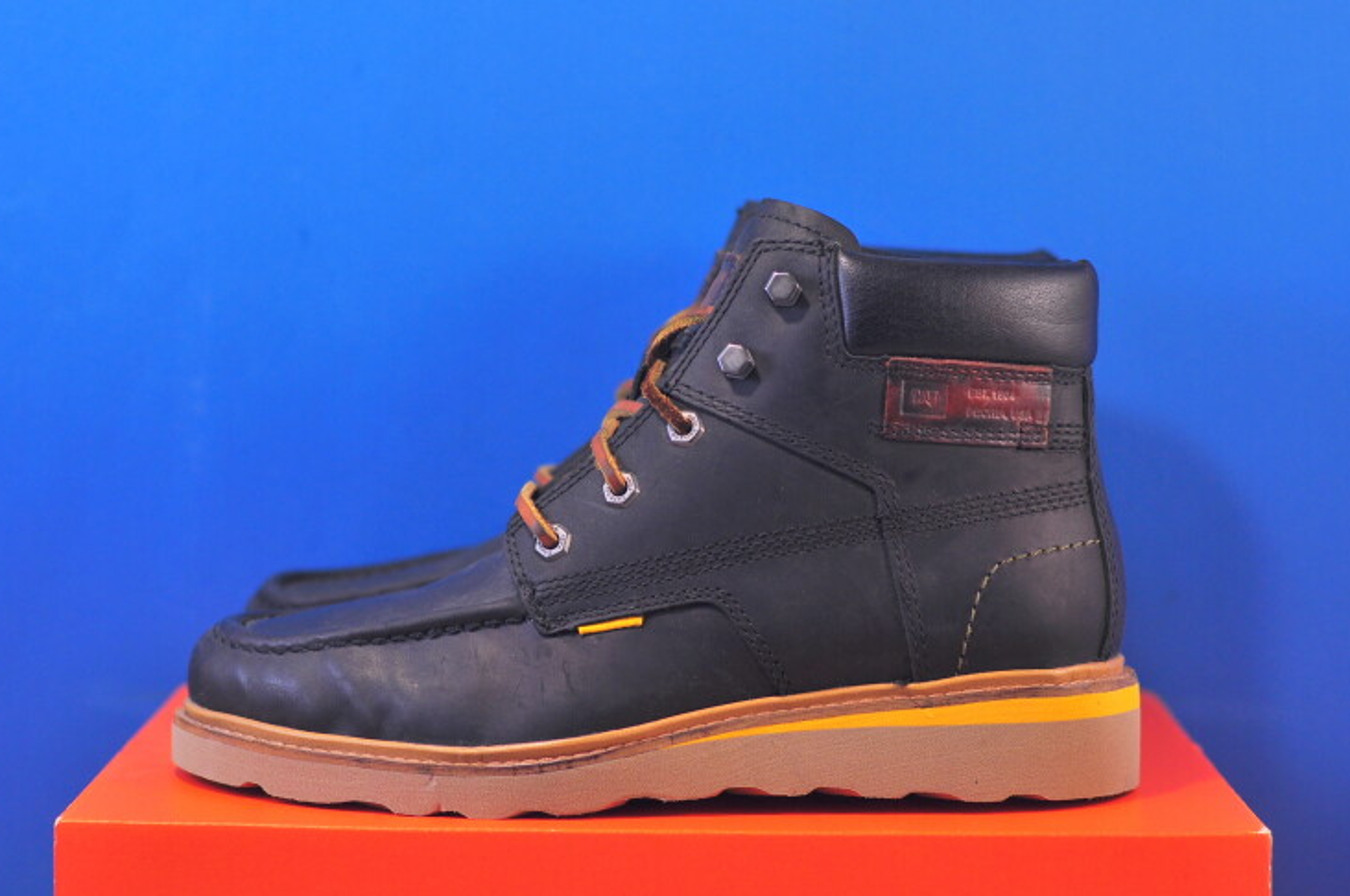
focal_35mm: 82
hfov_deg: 24.8
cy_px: 430
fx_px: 3071
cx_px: 655
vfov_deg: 16.6
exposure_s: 1/320
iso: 250
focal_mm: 50
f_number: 2.5
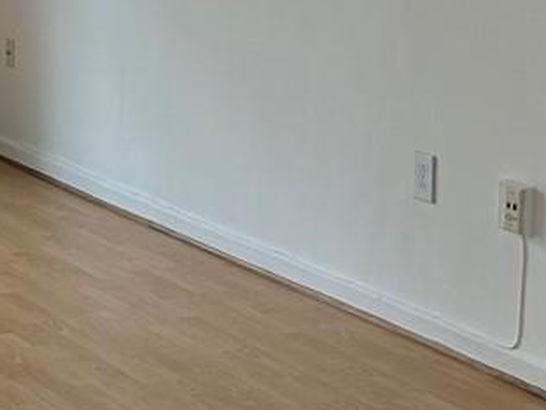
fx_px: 1940
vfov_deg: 11.8
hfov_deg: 15.0
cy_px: -74
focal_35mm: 123
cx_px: -229
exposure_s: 1/496
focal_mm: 6.86
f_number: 1.78
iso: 80
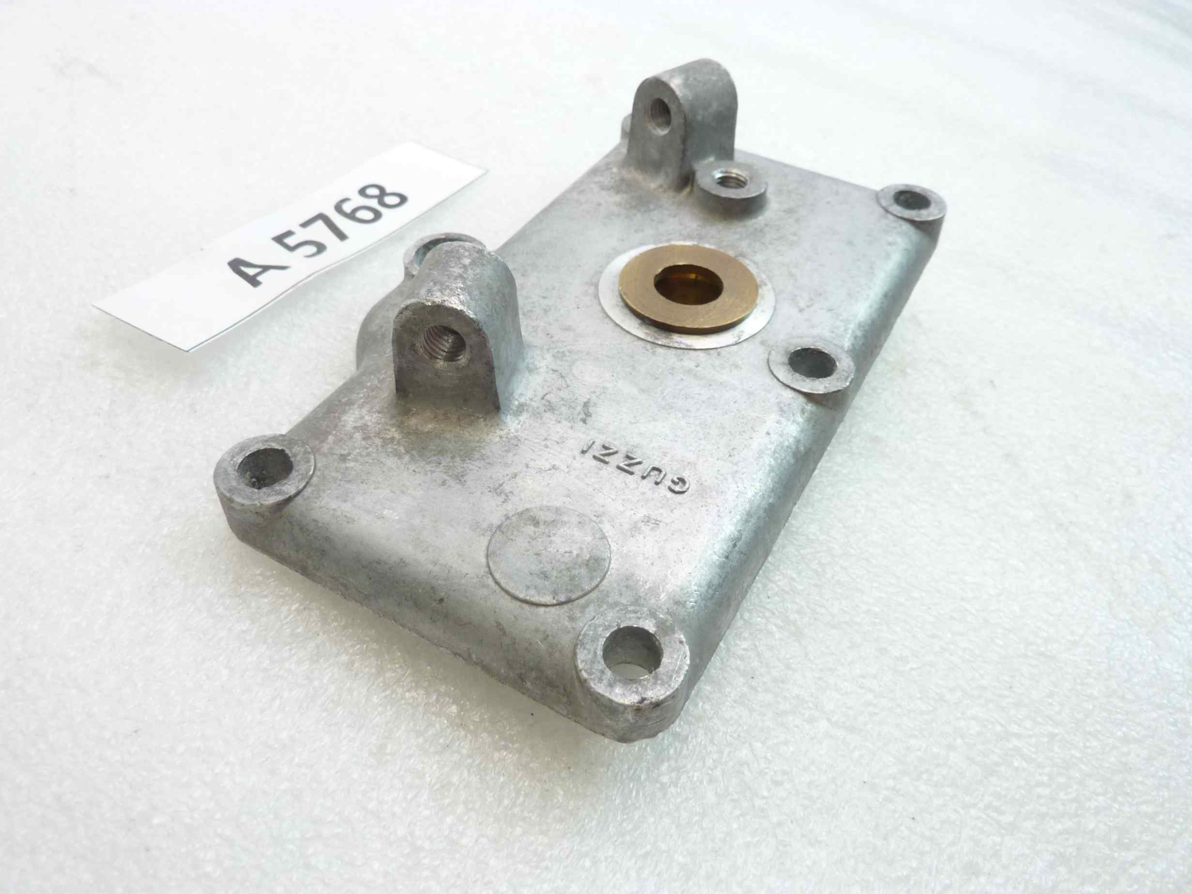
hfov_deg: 67.3
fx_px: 895
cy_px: 461
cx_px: 596
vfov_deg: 53.0
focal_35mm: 26
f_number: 3.3
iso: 80
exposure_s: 1/15
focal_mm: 4.1
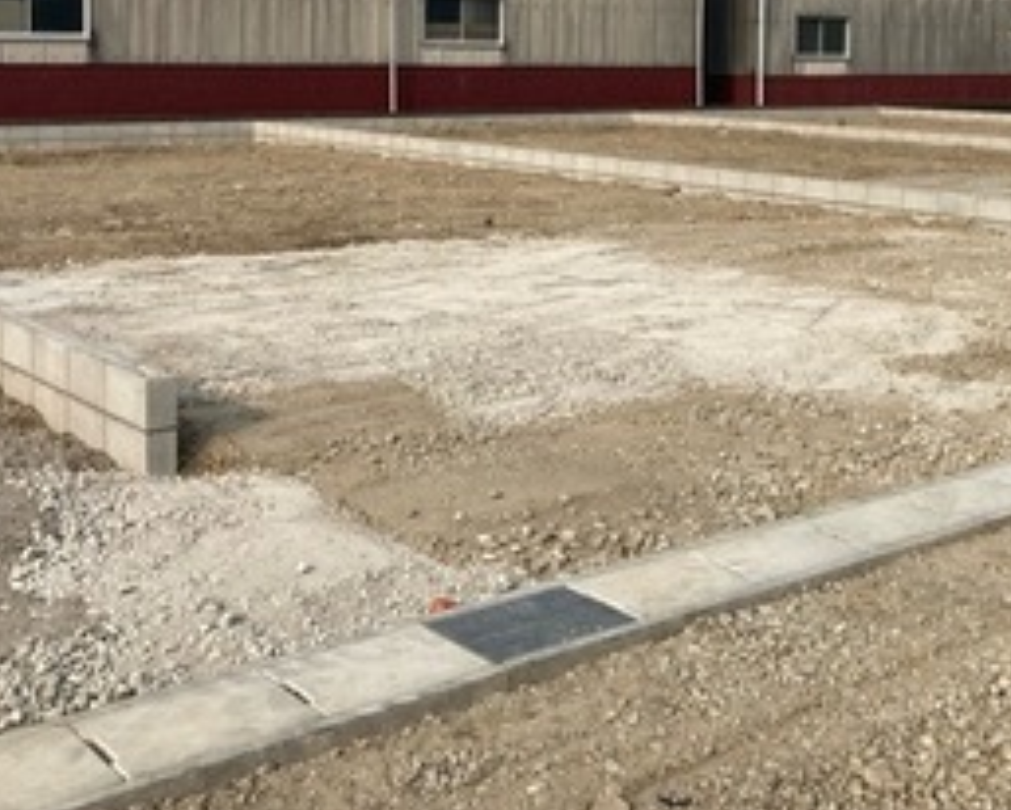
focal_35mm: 51
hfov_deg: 36.5
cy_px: 134
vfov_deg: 28.9
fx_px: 1527
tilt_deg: -0.8
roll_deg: -2.2
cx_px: 618
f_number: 1.8
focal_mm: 3.99
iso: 20
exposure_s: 1/2088
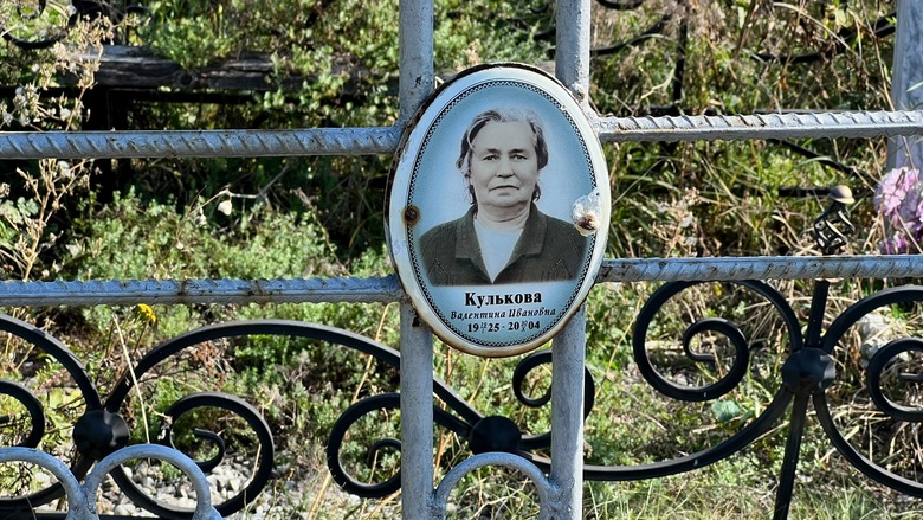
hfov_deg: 24.7
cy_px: 244
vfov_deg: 14.1
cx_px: 452
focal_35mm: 86
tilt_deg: -17.6
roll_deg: -2.2
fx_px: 2105
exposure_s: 1/294
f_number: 2.8
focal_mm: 9
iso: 32
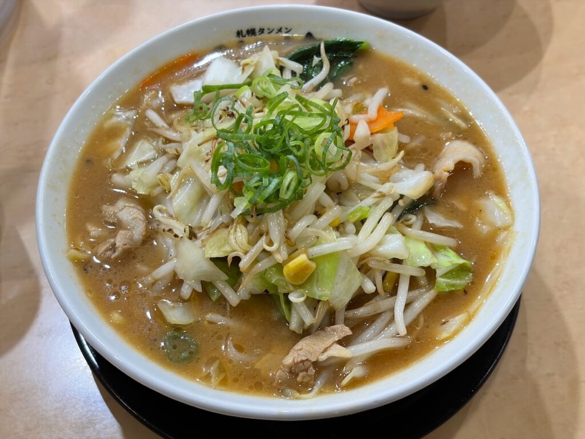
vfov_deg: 28.0
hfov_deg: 36.8
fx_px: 879
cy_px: 220
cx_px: 292
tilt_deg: -56.3
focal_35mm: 52
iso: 80
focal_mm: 5.96
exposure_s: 1/50
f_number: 1.6
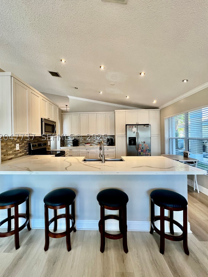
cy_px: 137
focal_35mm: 14
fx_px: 112
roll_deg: +0.2
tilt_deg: -0.3
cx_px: 96
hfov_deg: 85.5
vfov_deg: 102.1
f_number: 1.8
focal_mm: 1.57
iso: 125
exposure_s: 1/60
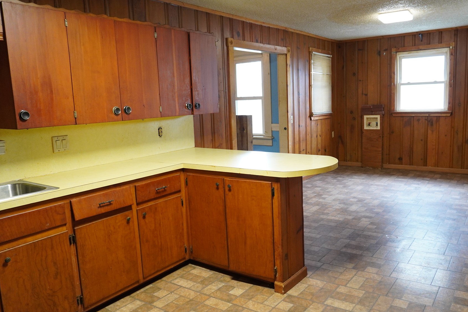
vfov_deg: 44.9
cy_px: 152
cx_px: 264
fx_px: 377
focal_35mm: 29
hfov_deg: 63.4
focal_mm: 16
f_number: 3.5
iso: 1000
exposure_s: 1/60
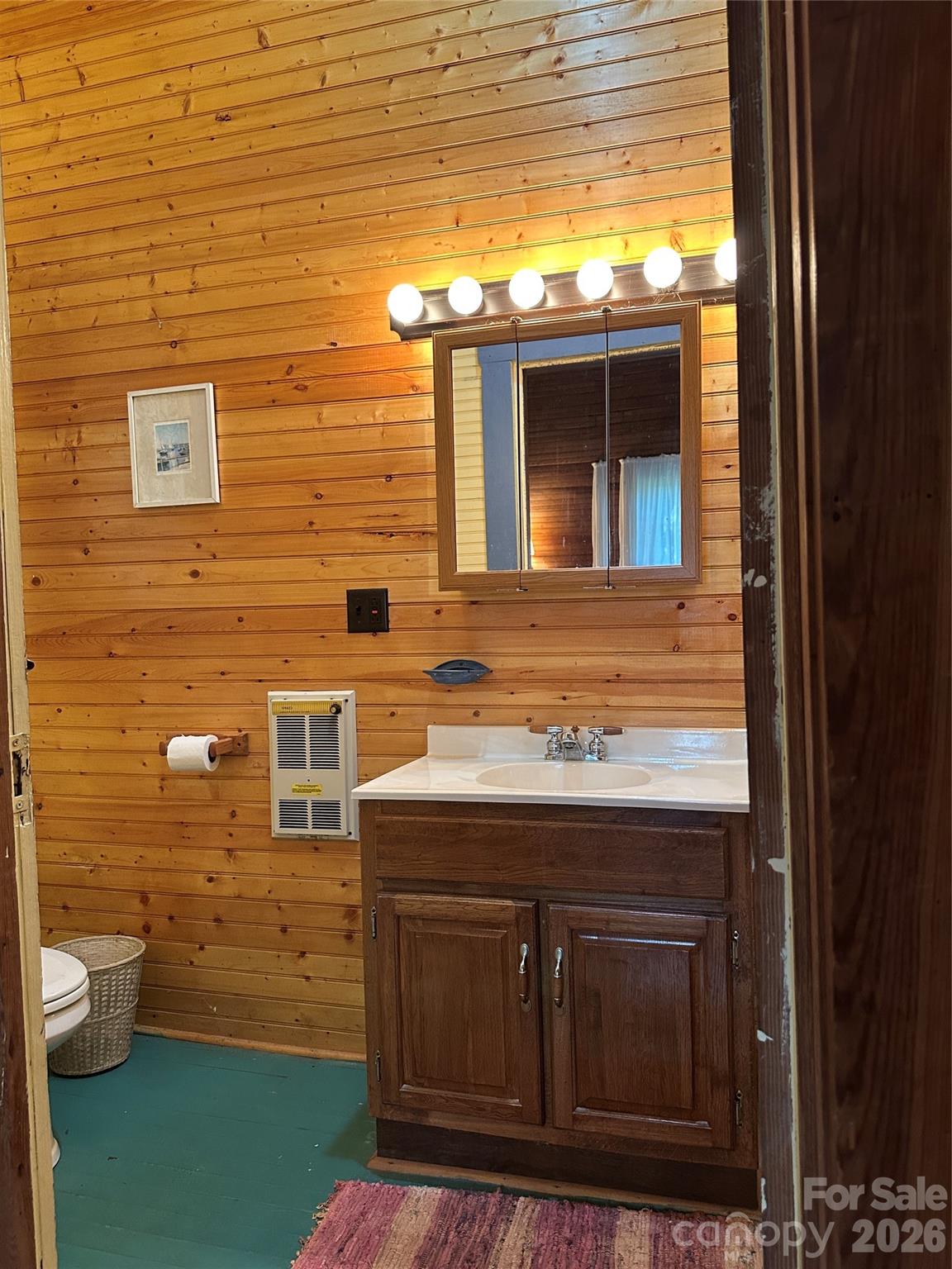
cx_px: 476
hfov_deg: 56.8
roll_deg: +1.1
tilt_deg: -1.2
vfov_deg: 71.6
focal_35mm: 24
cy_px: 634
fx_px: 880
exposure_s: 1/60
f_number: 1.78
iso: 400
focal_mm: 6.86
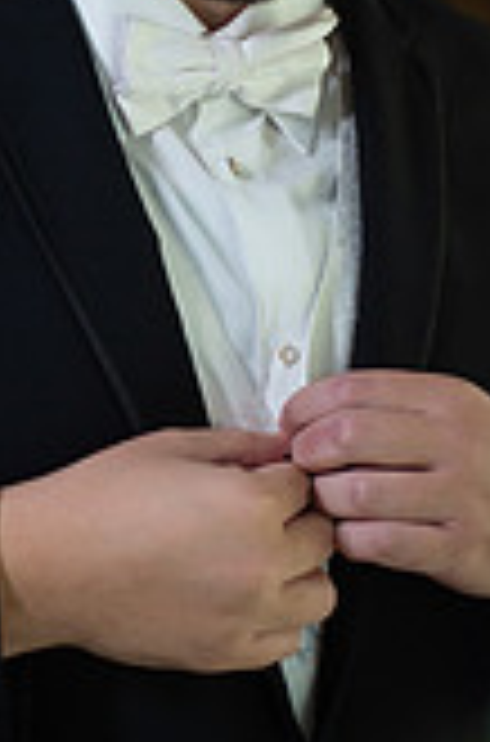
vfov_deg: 12.5
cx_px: 128
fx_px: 3369
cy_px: 261
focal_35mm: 164
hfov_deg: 8.3
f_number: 2.8
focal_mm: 60
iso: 1000
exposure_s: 1/250
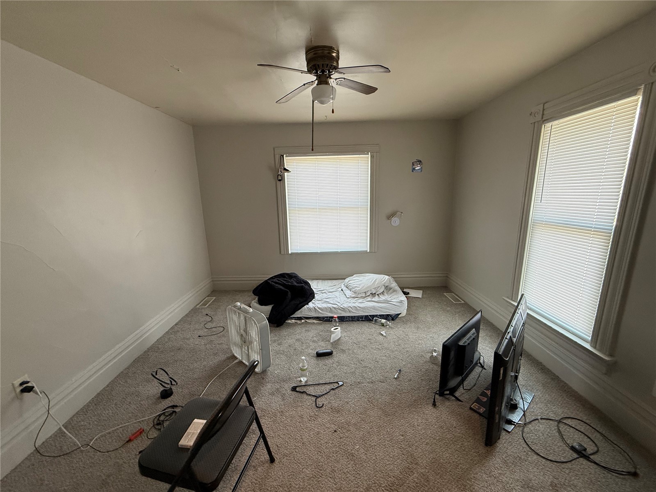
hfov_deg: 102.1
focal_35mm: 14
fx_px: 265
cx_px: 328
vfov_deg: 85.7
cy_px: 246
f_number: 2.2
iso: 250
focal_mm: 2.22
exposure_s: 1/120
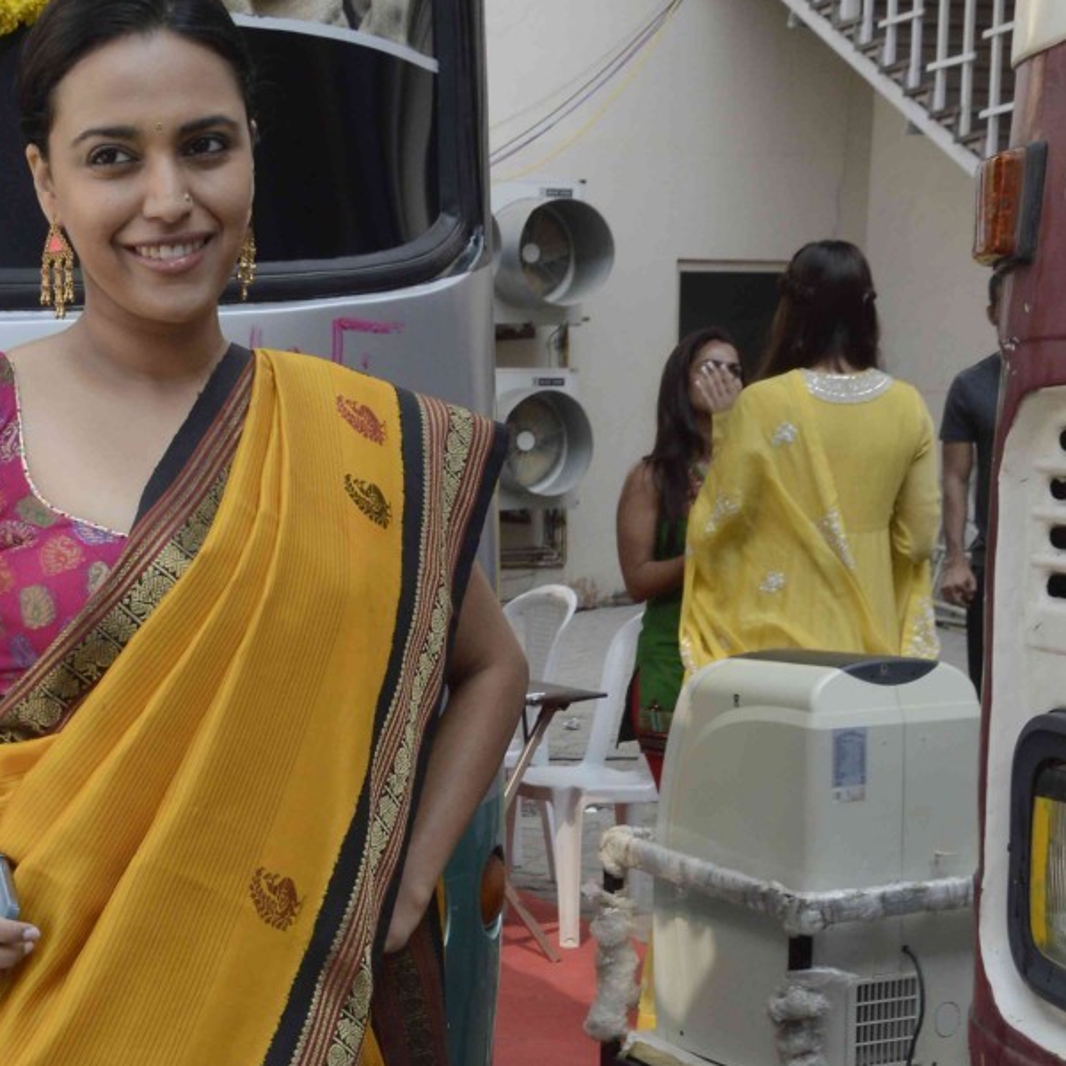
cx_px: 183
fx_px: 2337
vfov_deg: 24.7
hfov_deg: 25.2
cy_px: 1016
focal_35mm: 67
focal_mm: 21
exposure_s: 1/160
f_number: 11
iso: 400
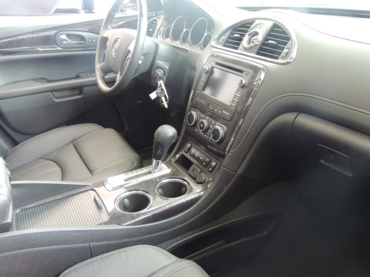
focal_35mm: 30
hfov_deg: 60.0
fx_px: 321
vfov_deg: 46.8
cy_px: 138
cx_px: 185
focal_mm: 5.3
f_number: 3.1
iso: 500
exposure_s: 1/8
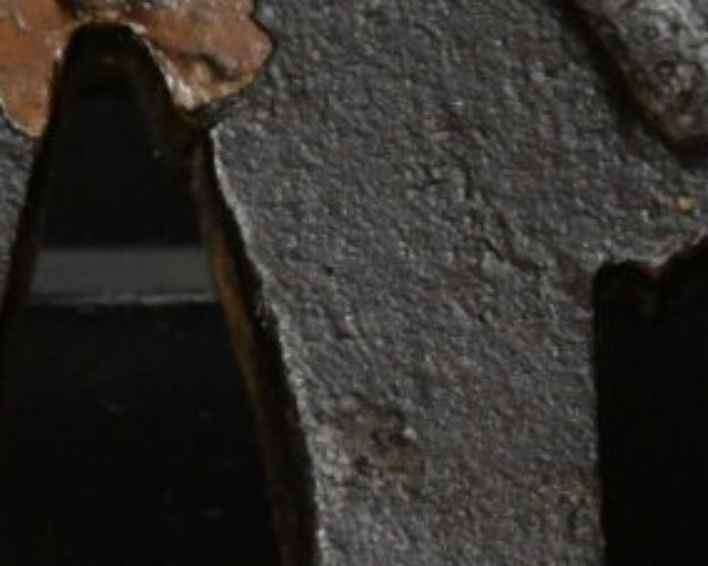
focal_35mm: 888
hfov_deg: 2.2
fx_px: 18601
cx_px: 75
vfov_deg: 1.7
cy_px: 714
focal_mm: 105
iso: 3200
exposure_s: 1/125
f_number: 9
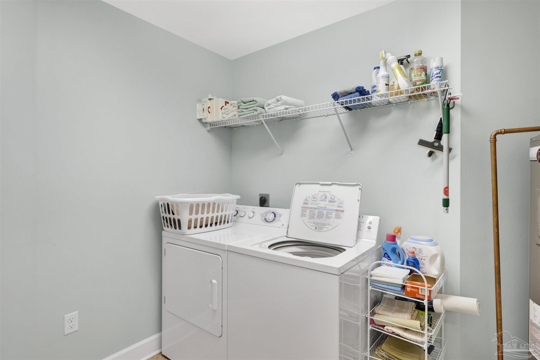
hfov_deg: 90.0
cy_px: 180
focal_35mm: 18
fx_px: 270
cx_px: 270
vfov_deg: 67.4
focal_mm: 18
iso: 500
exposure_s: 1/6
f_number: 11
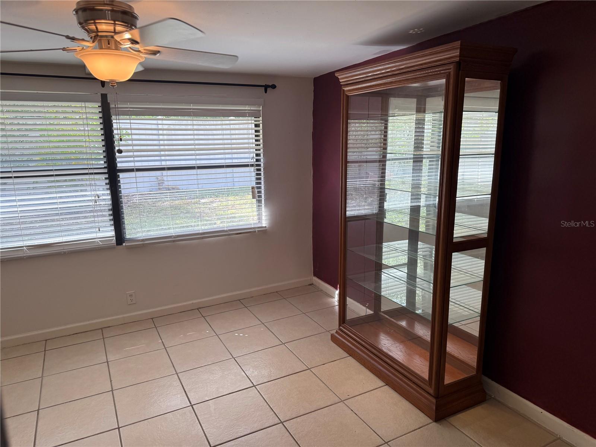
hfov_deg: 71.6
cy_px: 224
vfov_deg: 56.8
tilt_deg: -12.5
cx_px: 298
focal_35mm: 24
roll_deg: +0.1
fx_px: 413
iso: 80
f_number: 1.78
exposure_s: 1/202
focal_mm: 6.76
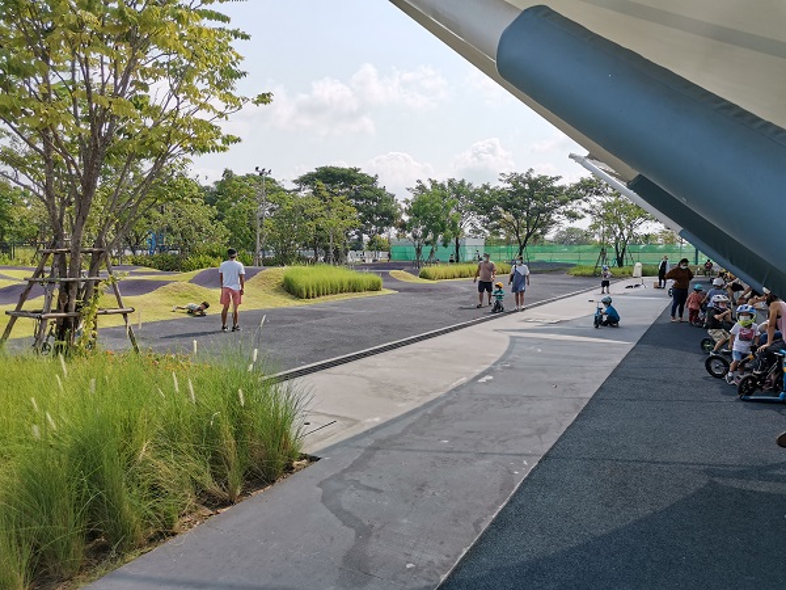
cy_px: 295
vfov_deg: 53.1
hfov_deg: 67.3
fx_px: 590
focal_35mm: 26
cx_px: 393
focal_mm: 4.75
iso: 50
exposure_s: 1/2457
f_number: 1.8
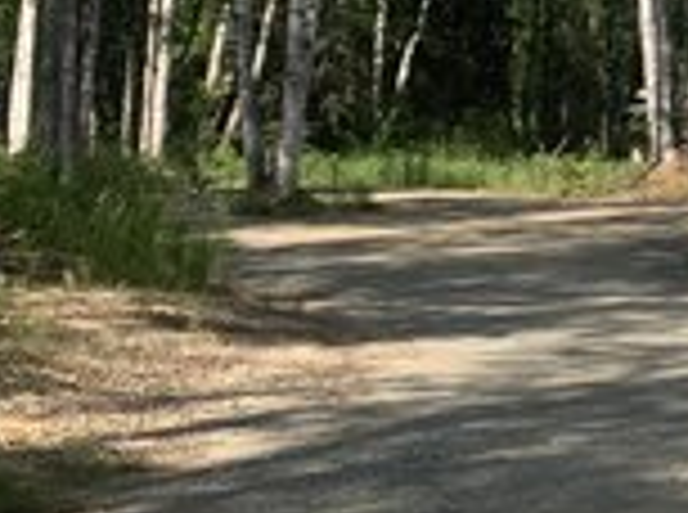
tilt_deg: +3.4
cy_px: 27
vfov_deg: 13.4
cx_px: 1313
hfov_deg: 15.1
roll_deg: -0.1
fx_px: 2161
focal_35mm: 109
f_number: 1.8
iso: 25
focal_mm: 4.25
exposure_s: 1/1220
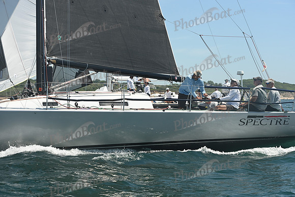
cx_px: 148
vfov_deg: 18.2
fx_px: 615
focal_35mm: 75
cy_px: 98
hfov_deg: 27.0
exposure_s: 1/1000
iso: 320
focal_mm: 75
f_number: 8
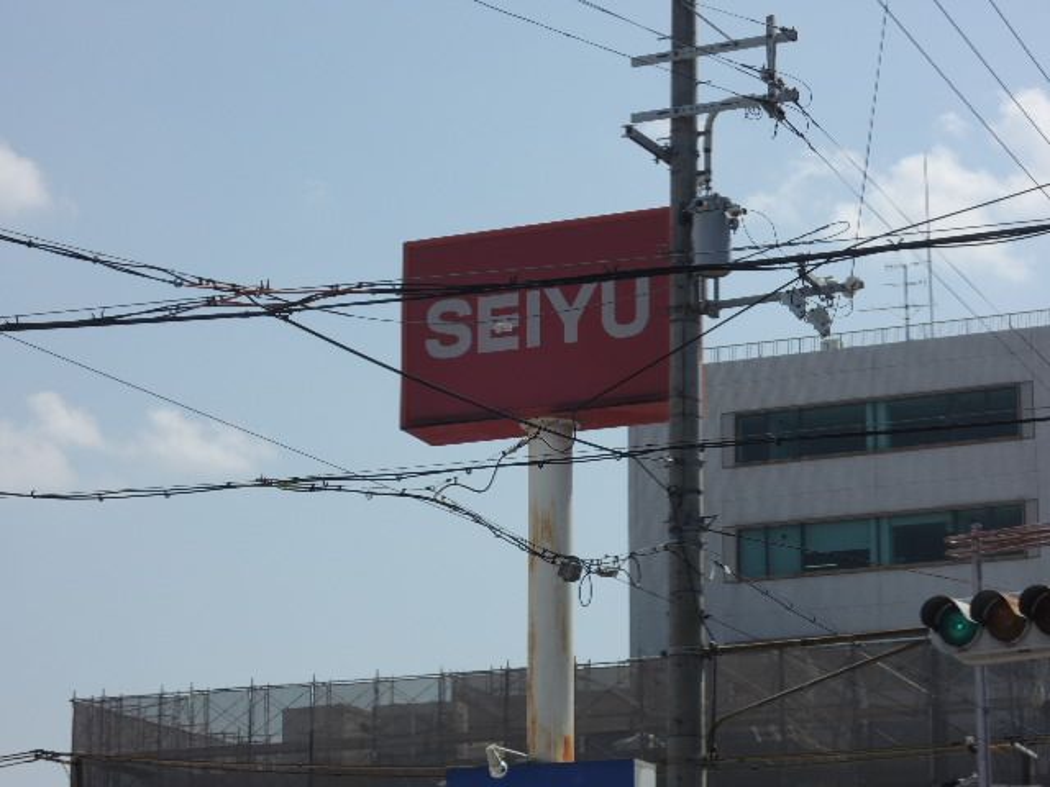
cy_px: 394
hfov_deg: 19.6
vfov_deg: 14.8
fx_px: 3033
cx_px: 525
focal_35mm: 100
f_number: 5.5
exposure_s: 1/640
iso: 100
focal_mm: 17.9
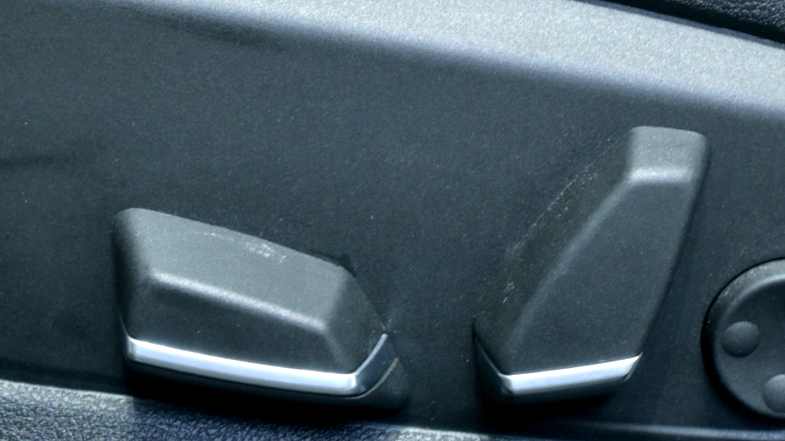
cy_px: 8
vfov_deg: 14.3
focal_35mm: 83
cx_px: 407
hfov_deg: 25.6
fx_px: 1728
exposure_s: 1/8
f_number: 7.1
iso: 125
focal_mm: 20.5
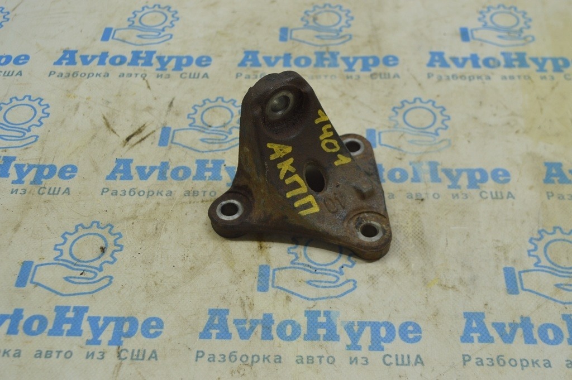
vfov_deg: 28.0
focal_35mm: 48
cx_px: 286
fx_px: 762
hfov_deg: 41.1
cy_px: 190
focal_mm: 32
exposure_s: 1/40
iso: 400
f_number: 5.6
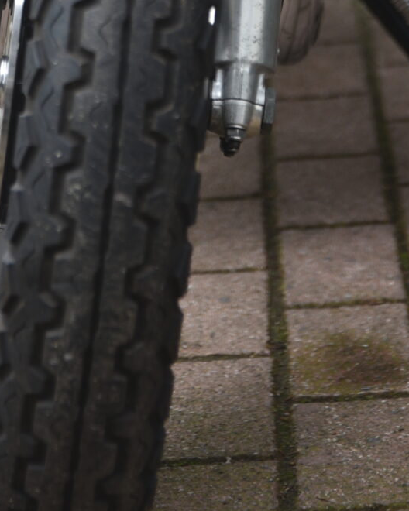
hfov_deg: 6.1
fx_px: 3858
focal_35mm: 255
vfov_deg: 7.3
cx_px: 199
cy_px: -472
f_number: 2.8
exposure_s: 1/50
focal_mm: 70
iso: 100
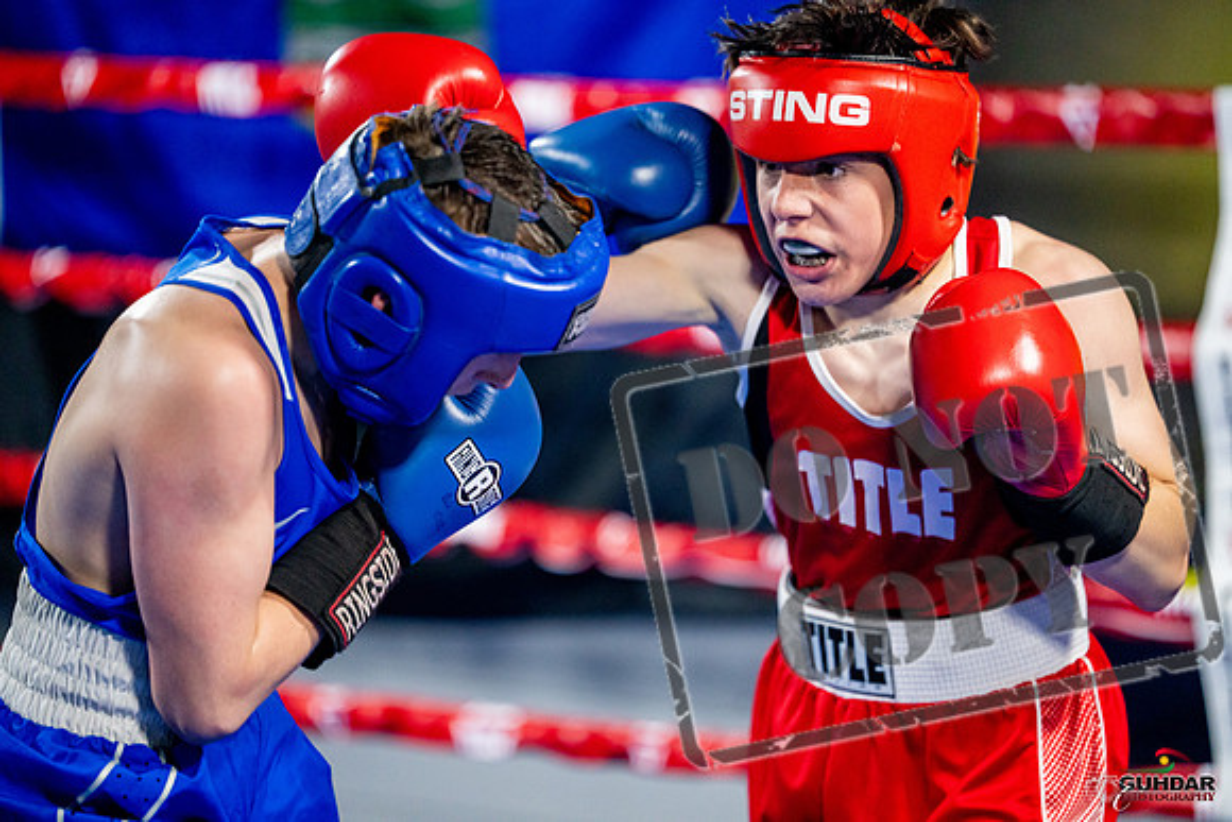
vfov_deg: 9.2
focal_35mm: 150
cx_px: 616
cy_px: 411
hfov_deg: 13.7
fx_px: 5134
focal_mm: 150
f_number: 2
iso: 4000
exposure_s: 1/1000
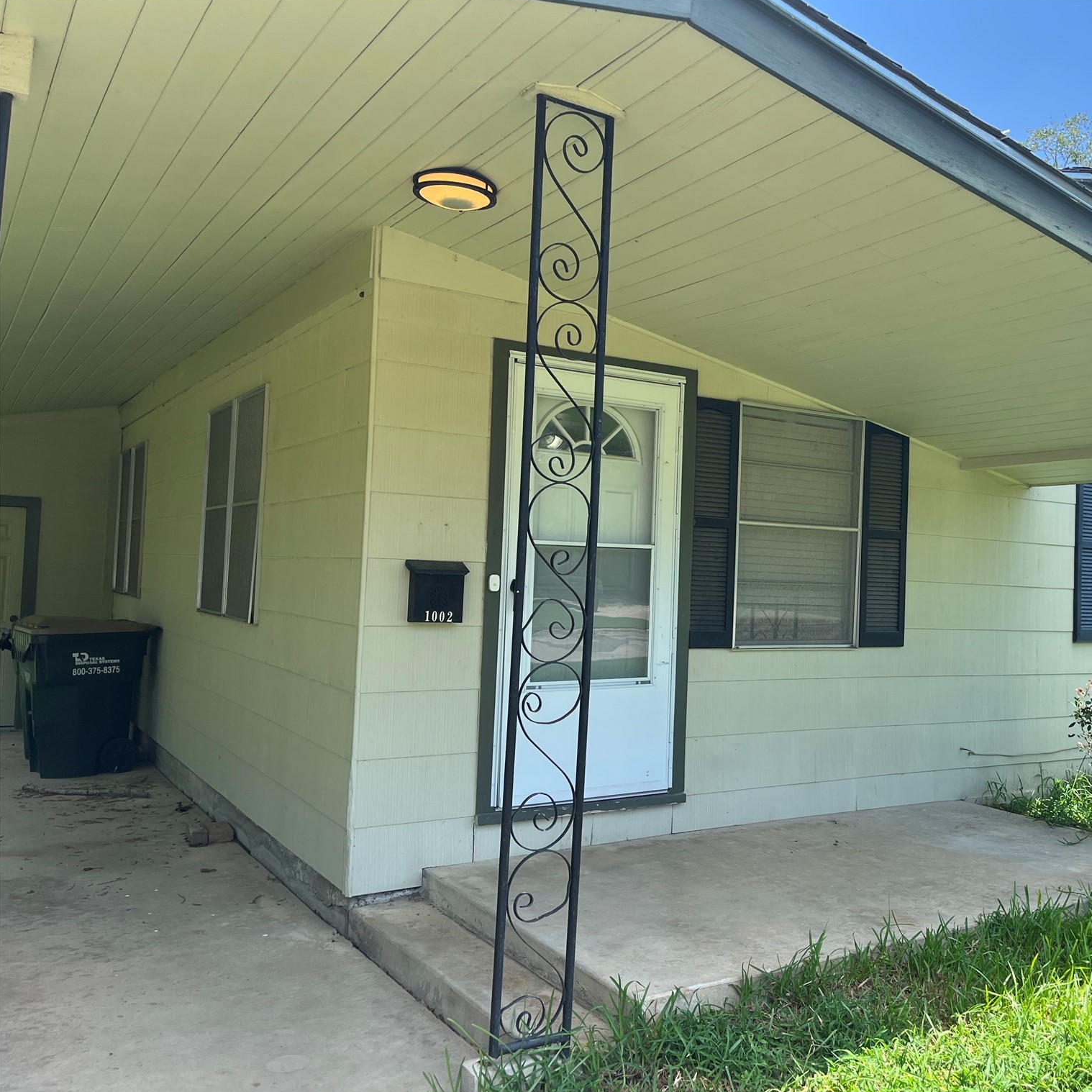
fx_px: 1106
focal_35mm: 31
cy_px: 547
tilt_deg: +1.5
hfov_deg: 51.5
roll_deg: -2.7
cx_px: 735
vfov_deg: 52.5
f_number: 1.6
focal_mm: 5.1
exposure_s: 1/992
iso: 50
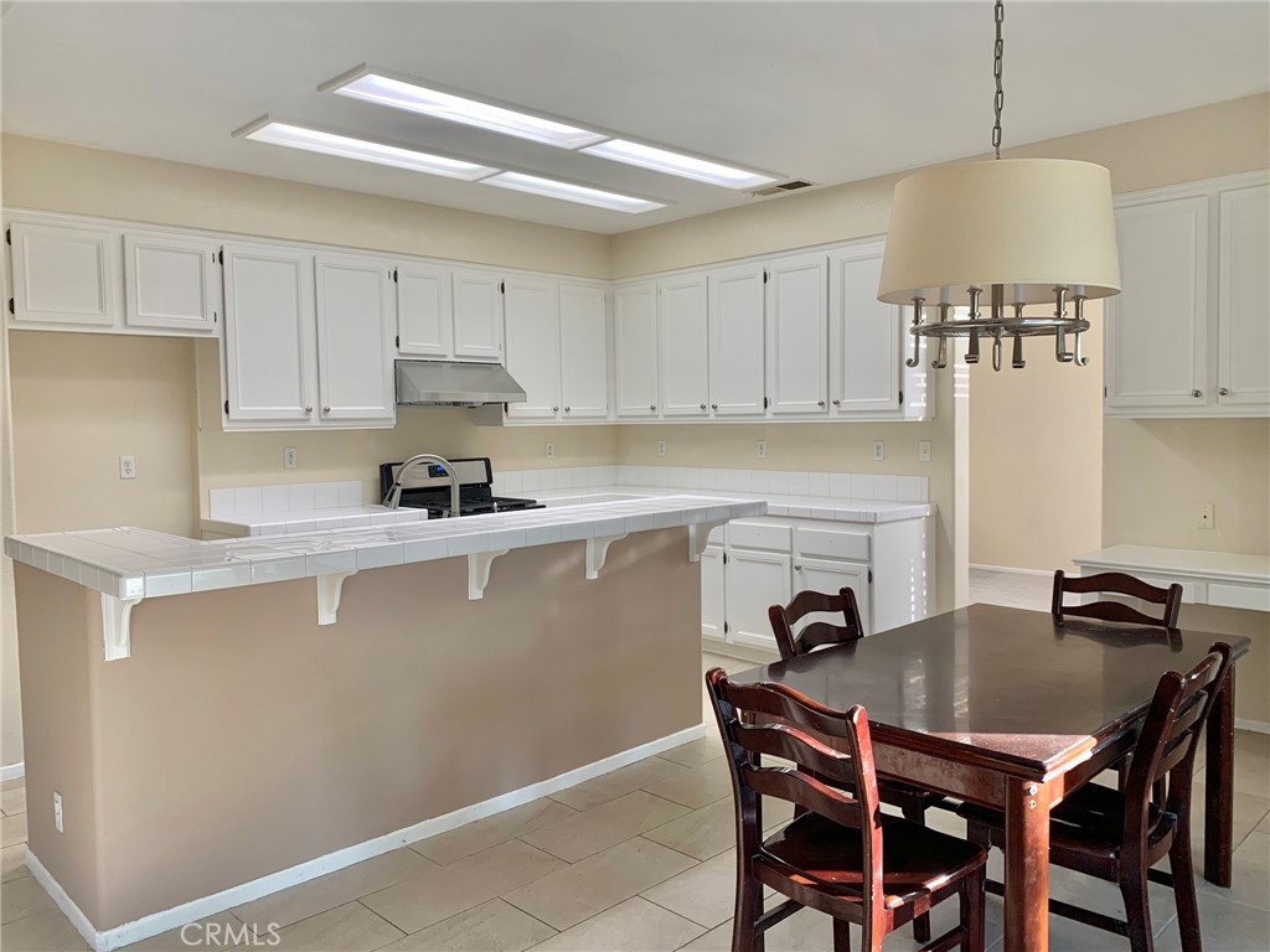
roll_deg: +0.1
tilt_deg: -2.0
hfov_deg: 67.3
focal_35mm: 26
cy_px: 476
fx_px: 954
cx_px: 635
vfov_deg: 53.1
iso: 80
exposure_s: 1/121
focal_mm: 4.25
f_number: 1.8
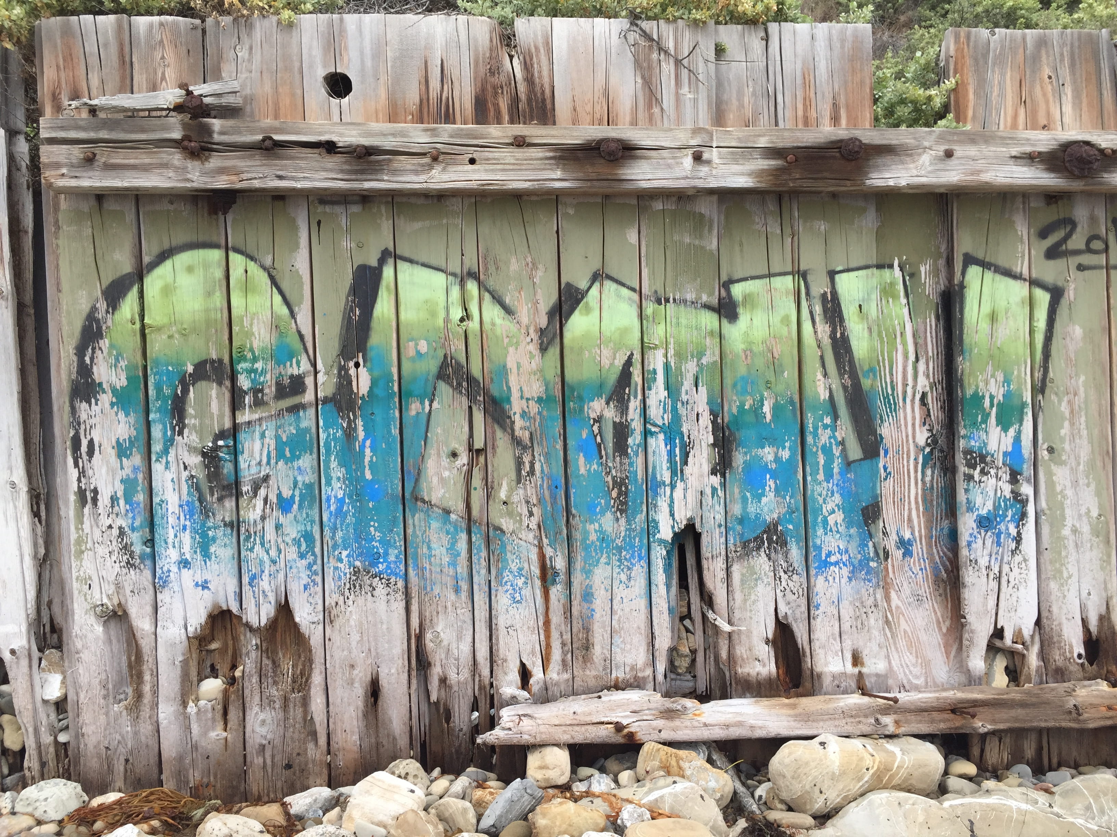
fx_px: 936
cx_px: 558
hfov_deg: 61.7
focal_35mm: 29
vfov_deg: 48.2
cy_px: 418
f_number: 2.2
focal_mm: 4.15
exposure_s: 1/1099
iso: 32
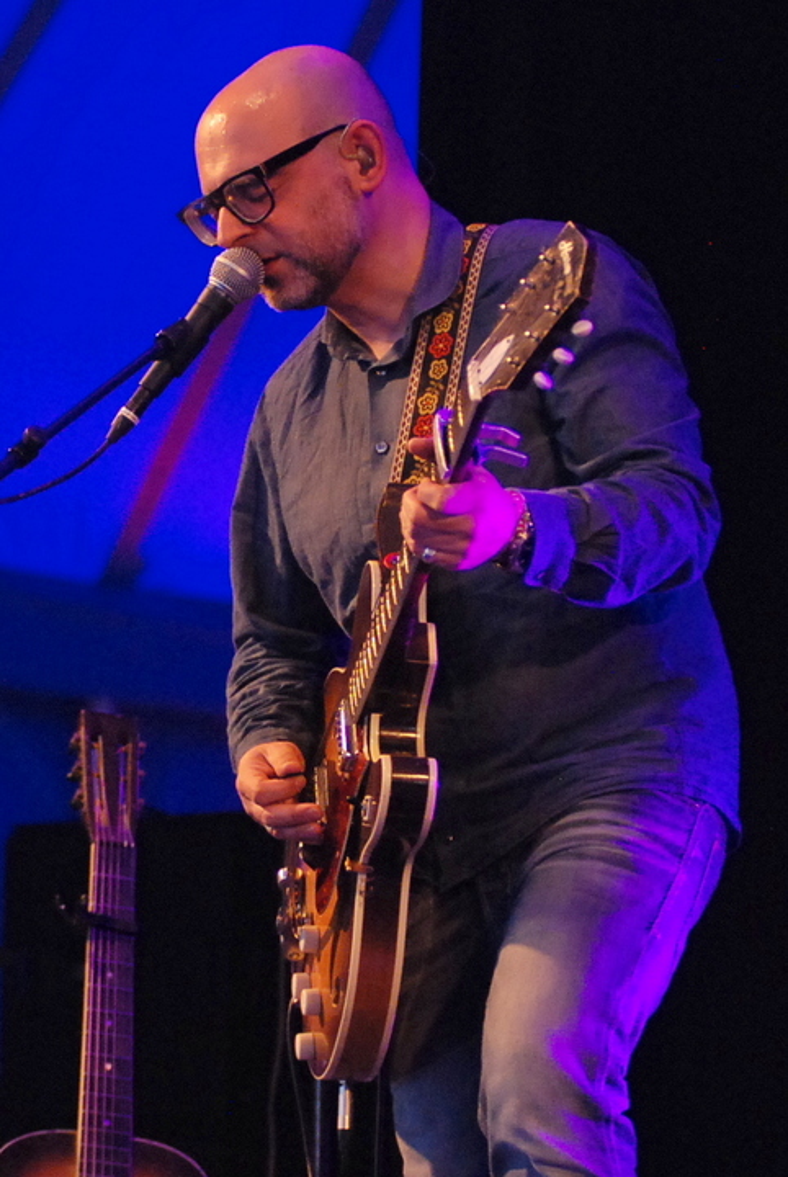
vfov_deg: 17.0
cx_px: 394
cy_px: 588
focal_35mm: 120
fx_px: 3928
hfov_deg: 11.5
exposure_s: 1/125
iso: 1600
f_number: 2.8
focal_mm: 80
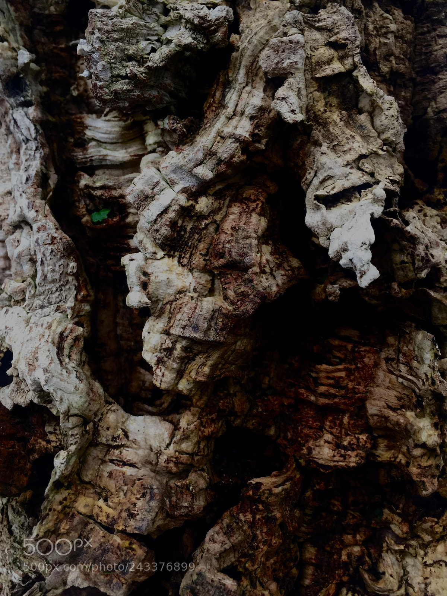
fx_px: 499
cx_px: 224
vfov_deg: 61.7
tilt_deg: -2.3
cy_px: 298
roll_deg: -0.6
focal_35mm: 29
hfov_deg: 48.2
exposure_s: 1/30
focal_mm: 4.15
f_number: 2.2
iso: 64
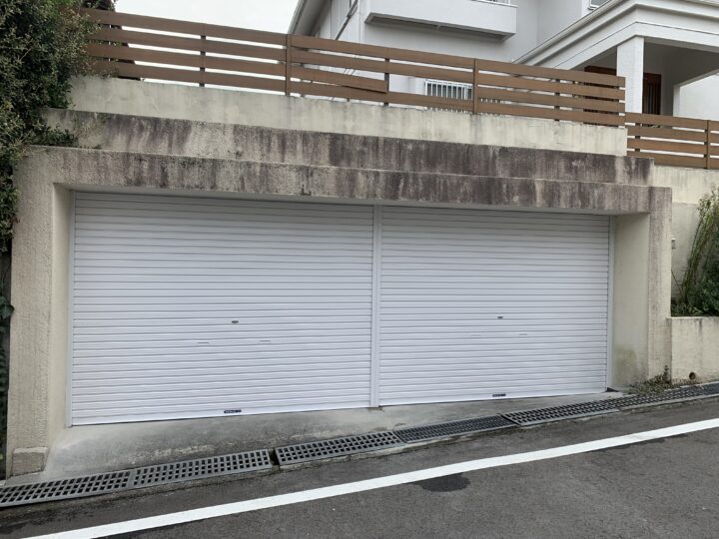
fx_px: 540
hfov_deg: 67.3
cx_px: 360
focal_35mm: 26
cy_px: 270
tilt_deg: +0.9
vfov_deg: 53.1
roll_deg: -1.1
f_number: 1.8
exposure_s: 1/1314
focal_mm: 4.25
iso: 25
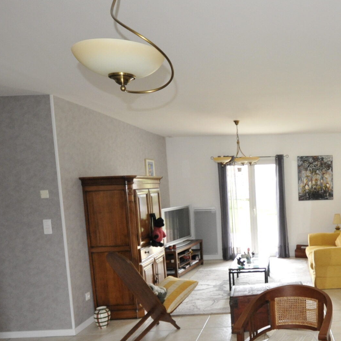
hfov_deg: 47.5
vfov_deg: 51.5
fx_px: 345
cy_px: 228
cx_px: 303
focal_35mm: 31
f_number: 5
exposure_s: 1/60
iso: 1000
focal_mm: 10
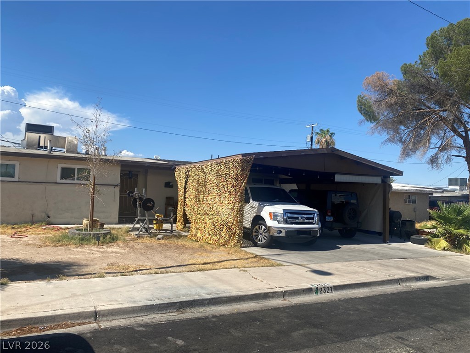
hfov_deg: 67.3
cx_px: 235
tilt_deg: +2.9
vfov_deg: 53.1
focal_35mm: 26
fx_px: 353
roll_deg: -1.1
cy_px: 176
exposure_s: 1/3401
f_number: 1.8
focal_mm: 4.25
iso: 32
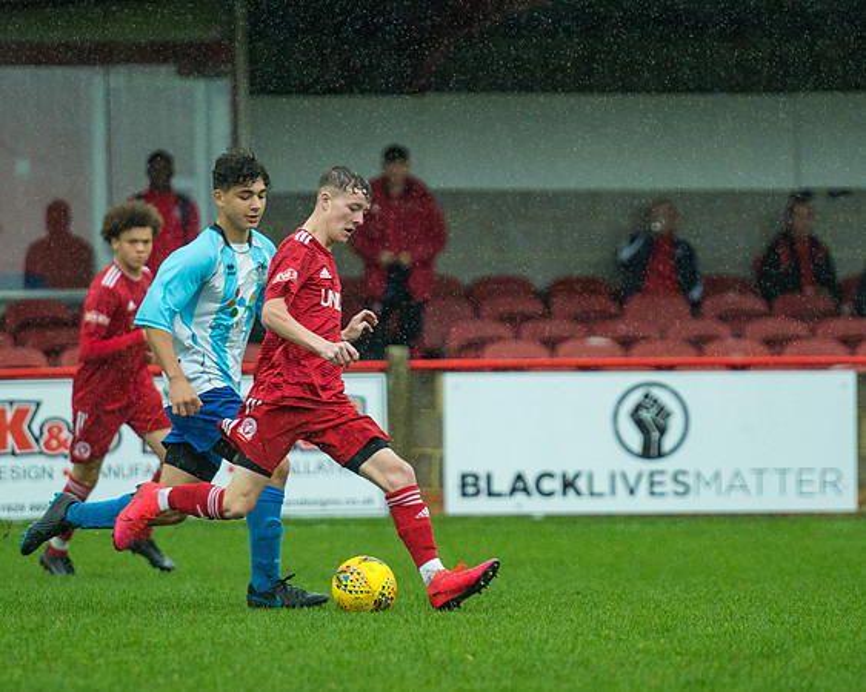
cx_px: 497
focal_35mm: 479
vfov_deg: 3.2
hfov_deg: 4.0
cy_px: 347
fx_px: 12273
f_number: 4
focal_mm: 280
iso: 1600
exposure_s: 1/1600
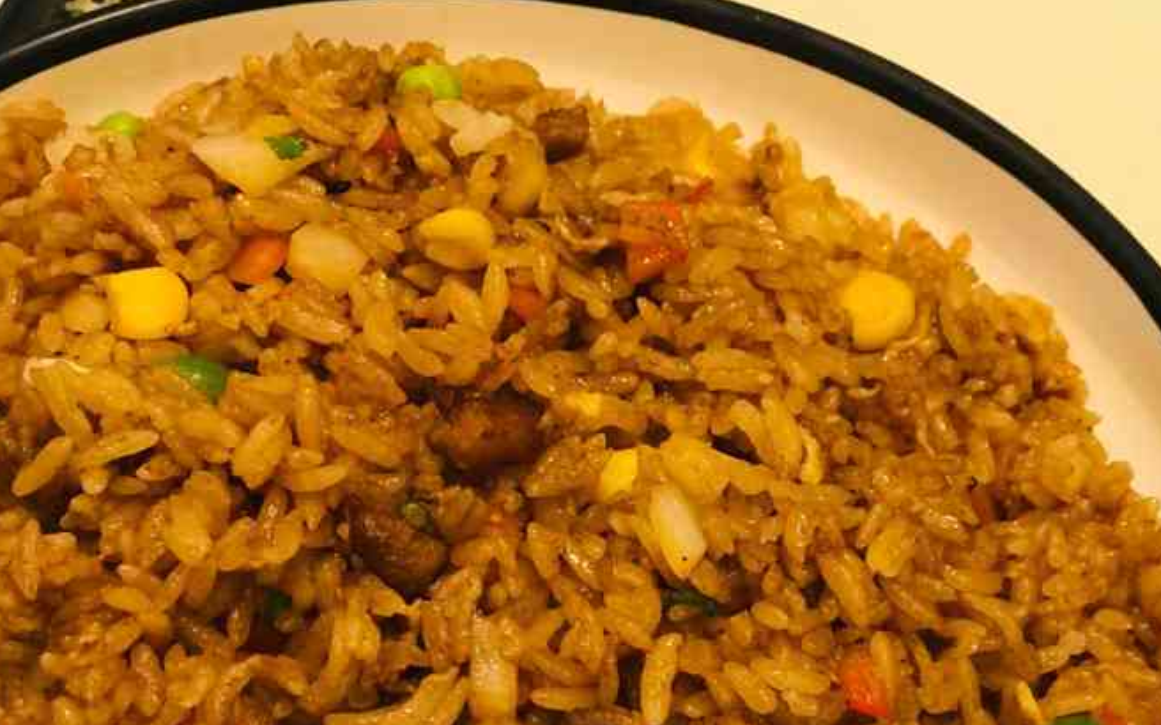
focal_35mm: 86
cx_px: 600
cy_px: 650
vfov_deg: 15.0
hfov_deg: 24.1
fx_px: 2721
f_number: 2.8
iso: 640
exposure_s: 1/50
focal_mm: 6.6
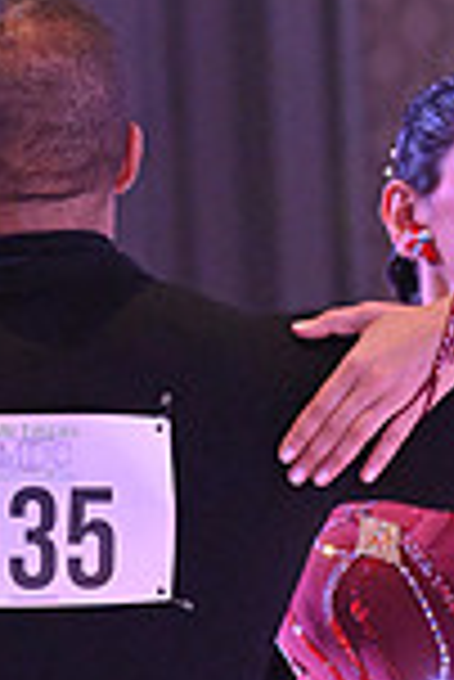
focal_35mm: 766
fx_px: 14456
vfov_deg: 2.7
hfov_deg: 1.8
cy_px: 1031
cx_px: 317
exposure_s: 1/400
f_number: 7.1
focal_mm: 200
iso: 6400
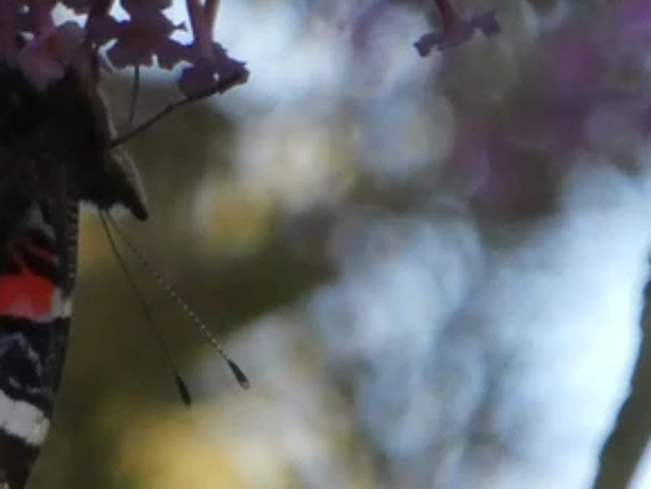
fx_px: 30567
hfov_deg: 1.2
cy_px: 177
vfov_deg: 0.9
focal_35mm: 1624
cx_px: 22
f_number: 5.6
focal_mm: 132.1
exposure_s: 1/320
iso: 640
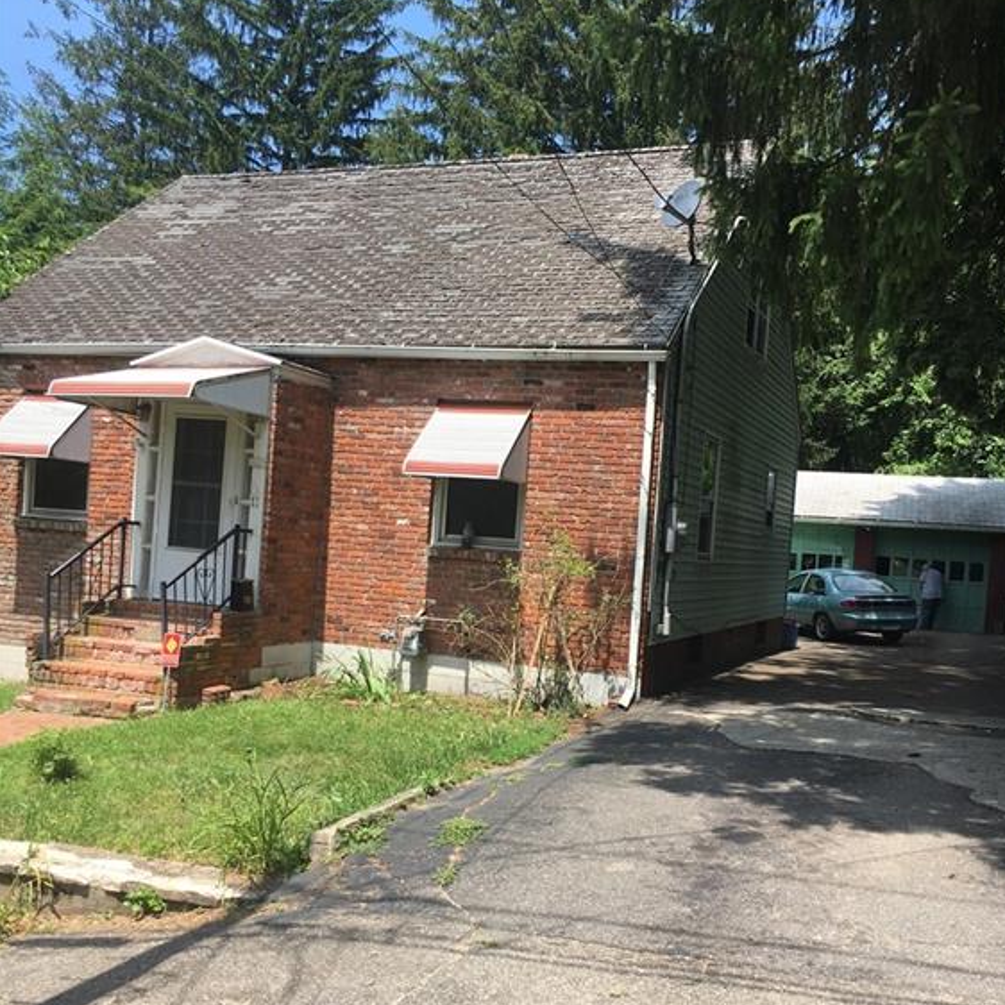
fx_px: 1150
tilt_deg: +2.6
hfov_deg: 47.2
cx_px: 511
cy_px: 576
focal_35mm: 35
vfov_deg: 47.1
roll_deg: -3.7
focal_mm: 4.15
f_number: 2.2
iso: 25
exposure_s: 1/818
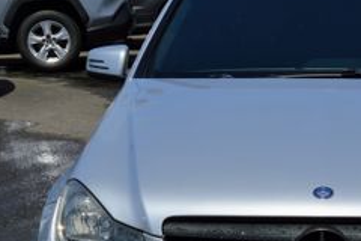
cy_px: 200
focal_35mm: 104
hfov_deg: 19.3
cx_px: 331
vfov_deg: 13.1
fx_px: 1043
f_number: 10
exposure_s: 1/400
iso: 100
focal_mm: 26
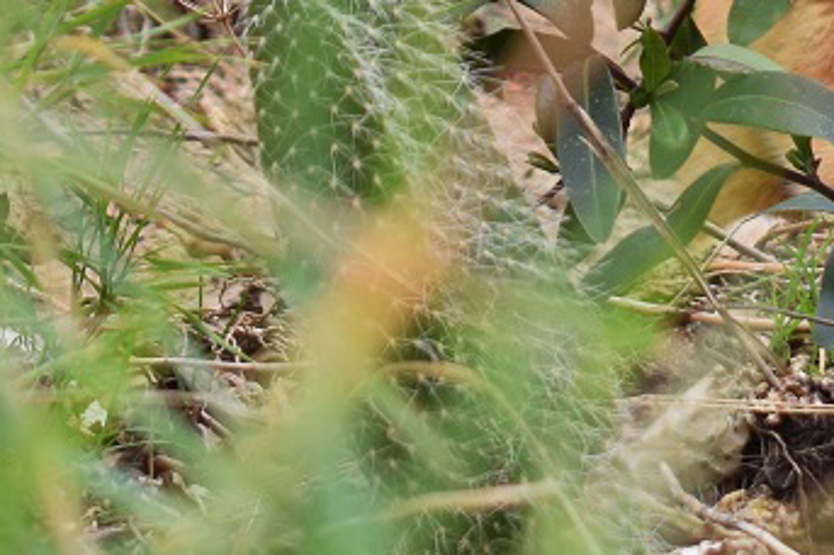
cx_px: 873
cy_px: -438
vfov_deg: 3.8
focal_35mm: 361
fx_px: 8359
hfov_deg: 5.7
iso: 400
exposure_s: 1/160
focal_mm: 55
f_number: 6.3
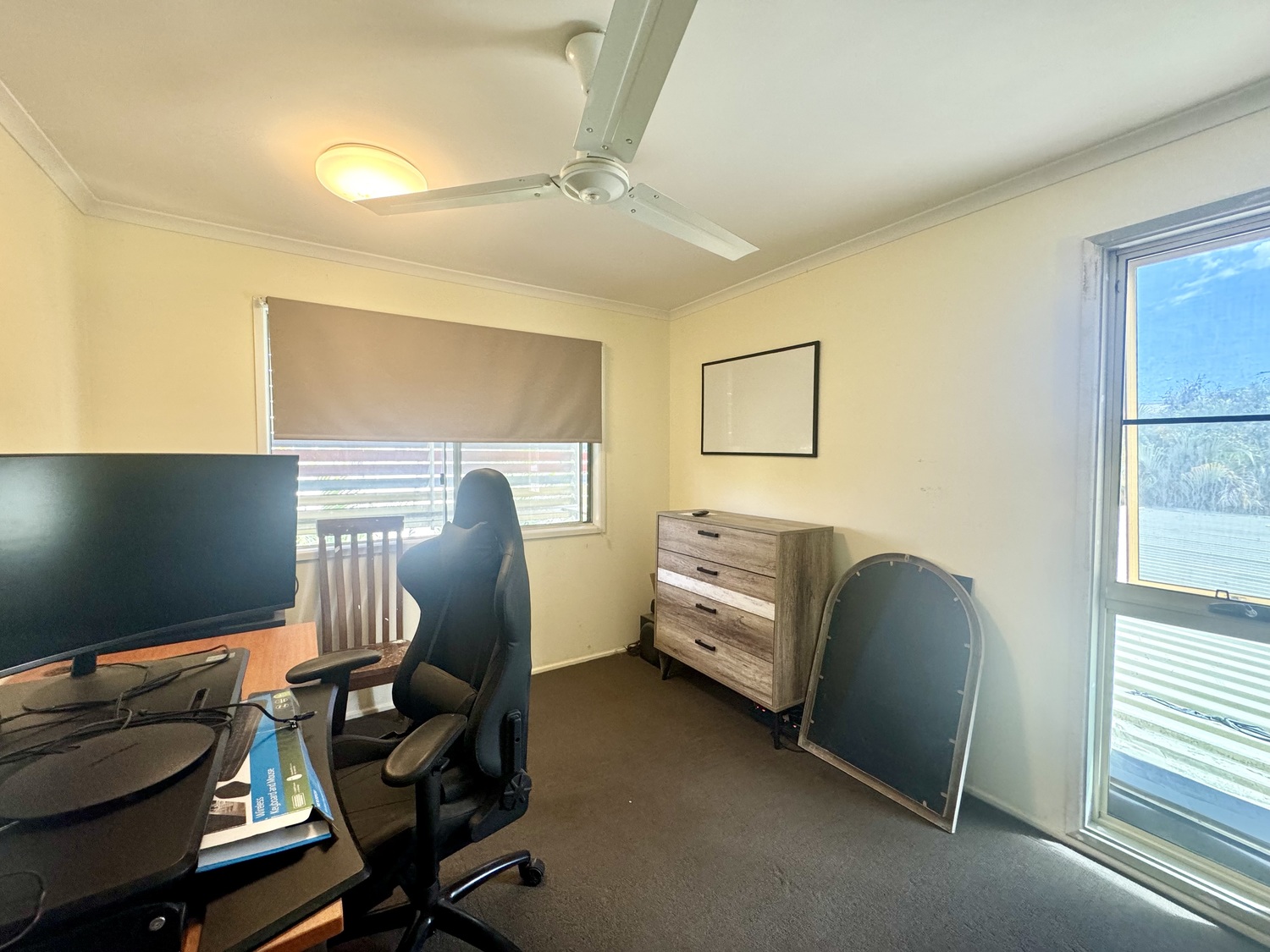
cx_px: 635
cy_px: 476
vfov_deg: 85.7
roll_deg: +0.3
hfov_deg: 102.1
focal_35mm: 14
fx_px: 514
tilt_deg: -0.8
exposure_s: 1/100
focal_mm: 2.22
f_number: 2.2
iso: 250
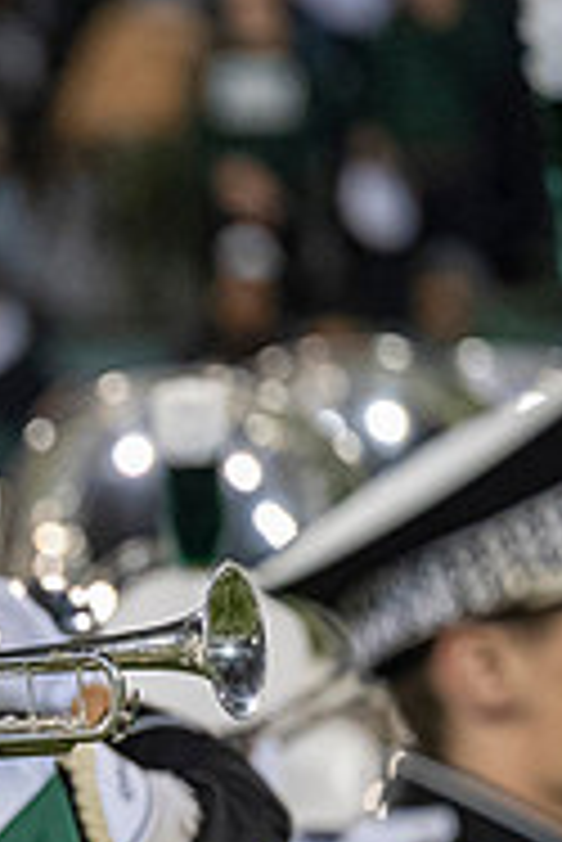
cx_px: -531
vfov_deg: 2.2
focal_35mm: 929
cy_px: 806
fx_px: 21712
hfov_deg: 1.5
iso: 1000
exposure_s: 1/500
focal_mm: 200
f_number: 2.8
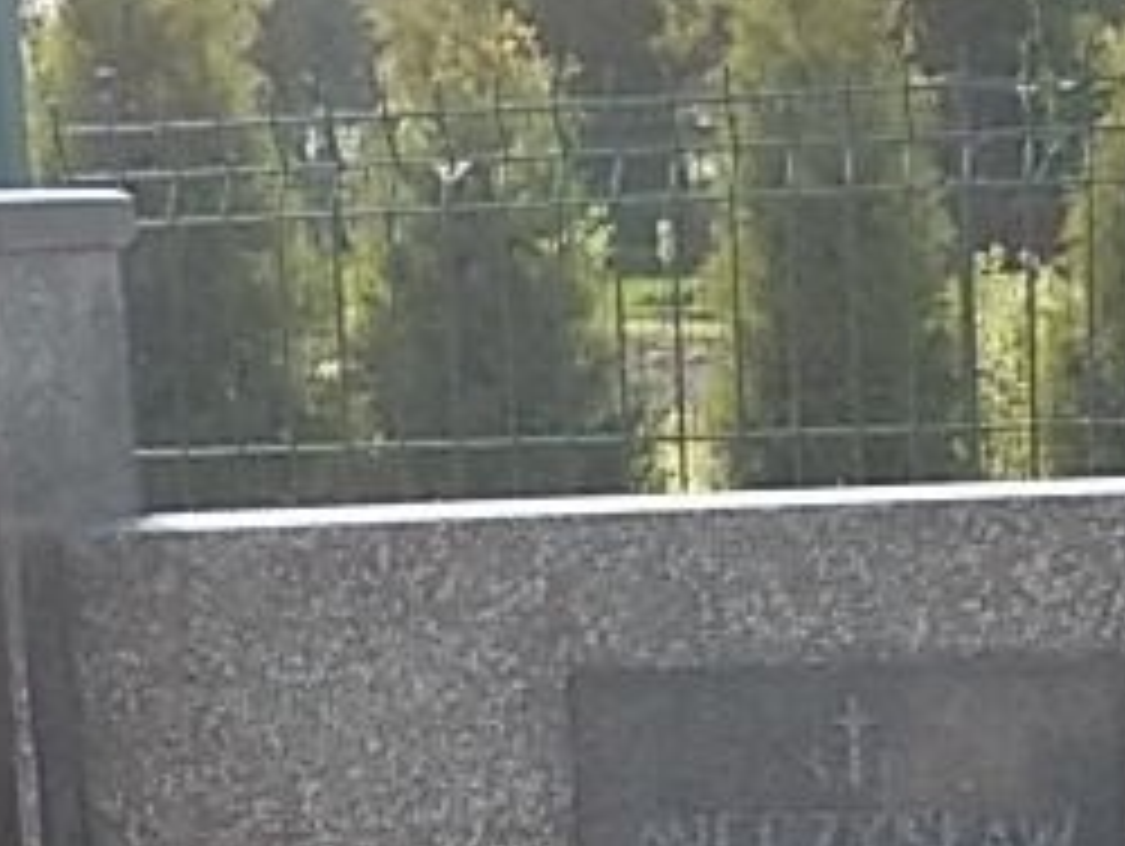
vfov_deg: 13.1
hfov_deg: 17.8
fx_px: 3578
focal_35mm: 110
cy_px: 1048
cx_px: 693
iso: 80
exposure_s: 1/250
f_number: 3.3
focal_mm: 6.1
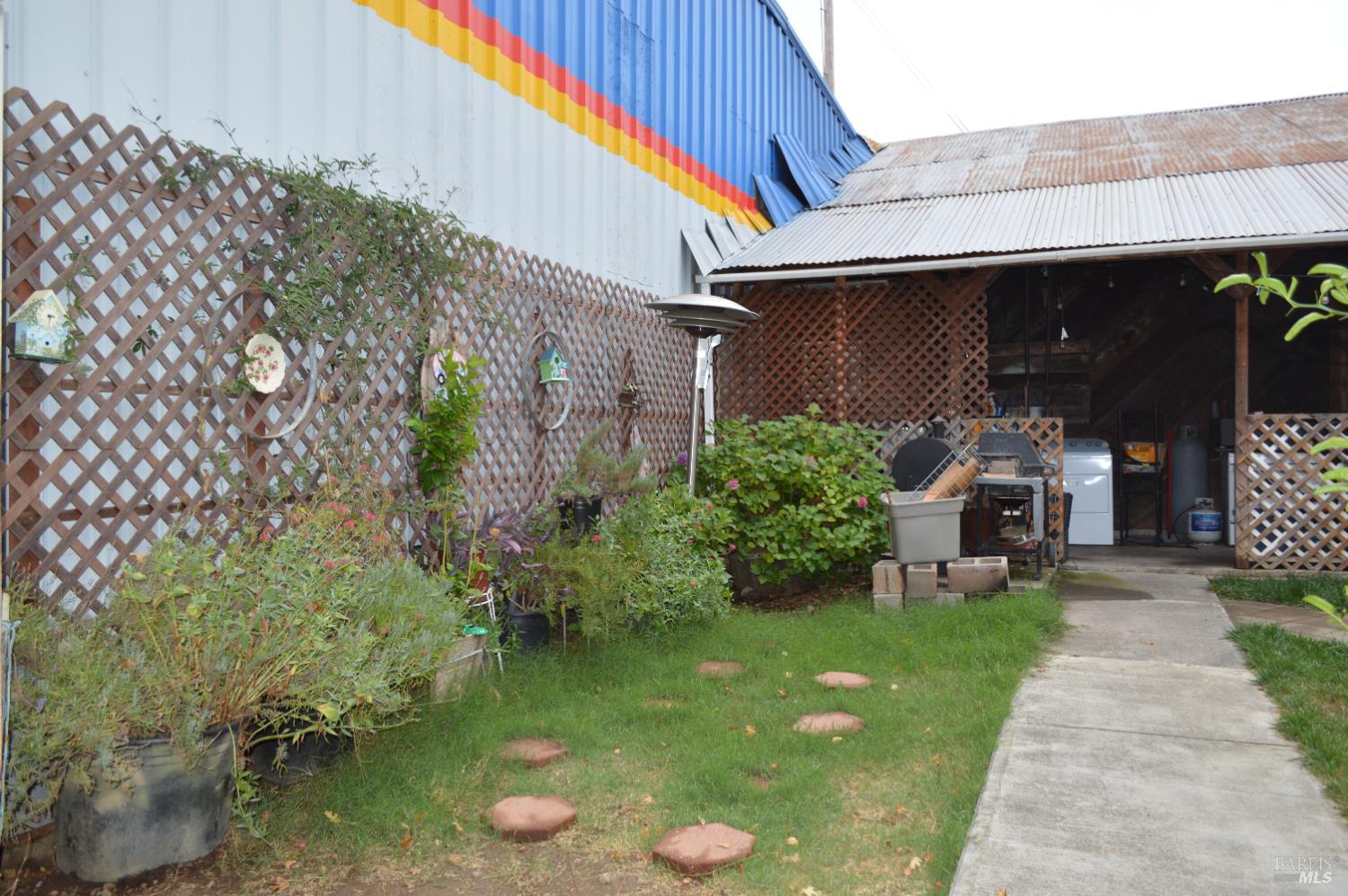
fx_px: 1010
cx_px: 674
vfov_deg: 47.8
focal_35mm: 27
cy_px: 448
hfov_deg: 67.4
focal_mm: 18
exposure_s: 1/100
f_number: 4
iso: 400
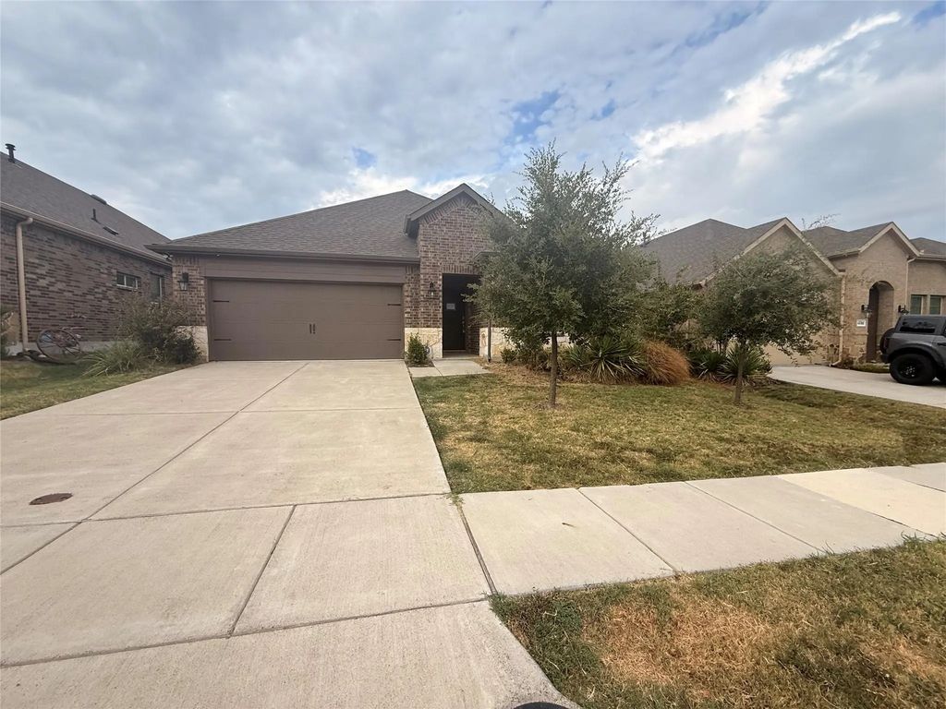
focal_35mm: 14
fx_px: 383
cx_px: 473
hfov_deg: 102.1
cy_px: 354
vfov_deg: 85.7
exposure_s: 1/701
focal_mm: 2.22
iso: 50
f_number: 2.2
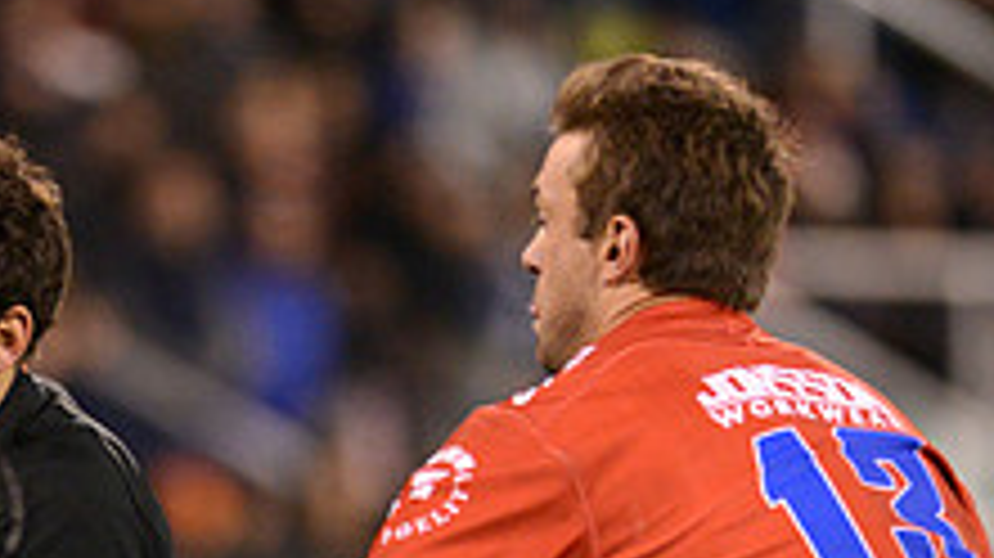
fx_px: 21731
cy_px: 835
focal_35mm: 825
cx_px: 0
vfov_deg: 1.5
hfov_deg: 2.6
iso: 4500
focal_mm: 300
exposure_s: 1/1250
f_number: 2.8
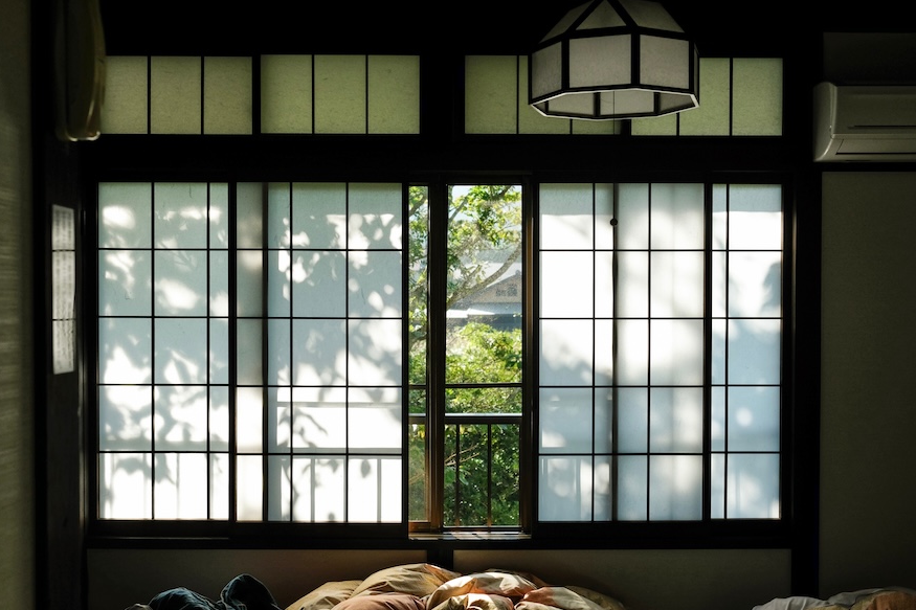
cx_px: 465
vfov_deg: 36.9
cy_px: 313
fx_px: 916
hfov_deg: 53.1
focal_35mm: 36
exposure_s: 1/1250
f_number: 4
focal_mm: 23
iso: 800
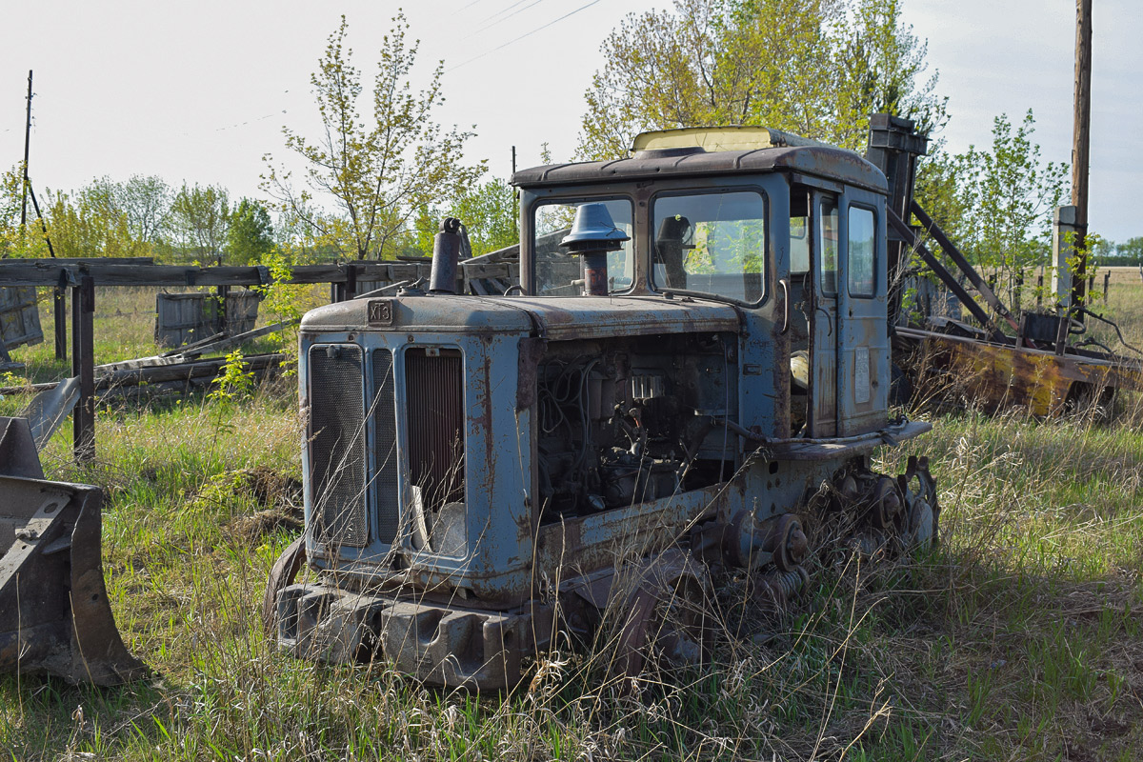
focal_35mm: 36
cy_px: 381
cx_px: 572
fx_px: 1143
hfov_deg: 53.1
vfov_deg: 36.9
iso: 320
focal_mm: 24
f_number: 8
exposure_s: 1/250
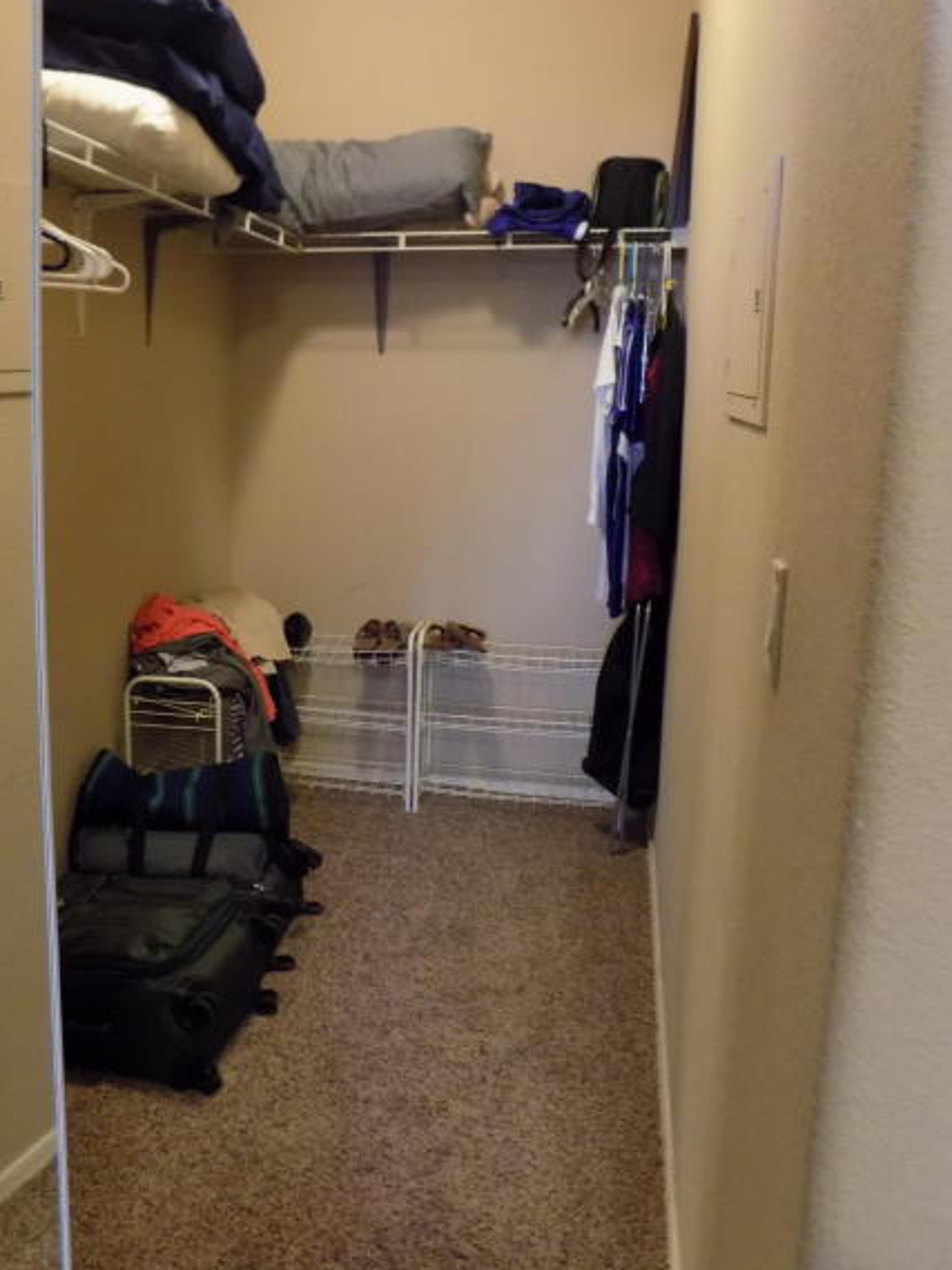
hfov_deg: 45.0
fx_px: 1138
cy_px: 582
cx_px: 352
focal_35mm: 31
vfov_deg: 58.3
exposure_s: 1/13
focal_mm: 4
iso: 400
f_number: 3.1
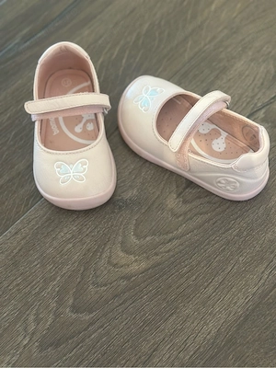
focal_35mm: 48
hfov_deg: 30.3
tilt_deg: -65.7
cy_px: 184
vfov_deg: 39.7
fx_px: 510
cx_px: 138
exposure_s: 1/40
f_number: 1.78
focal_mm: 6.86
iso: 640
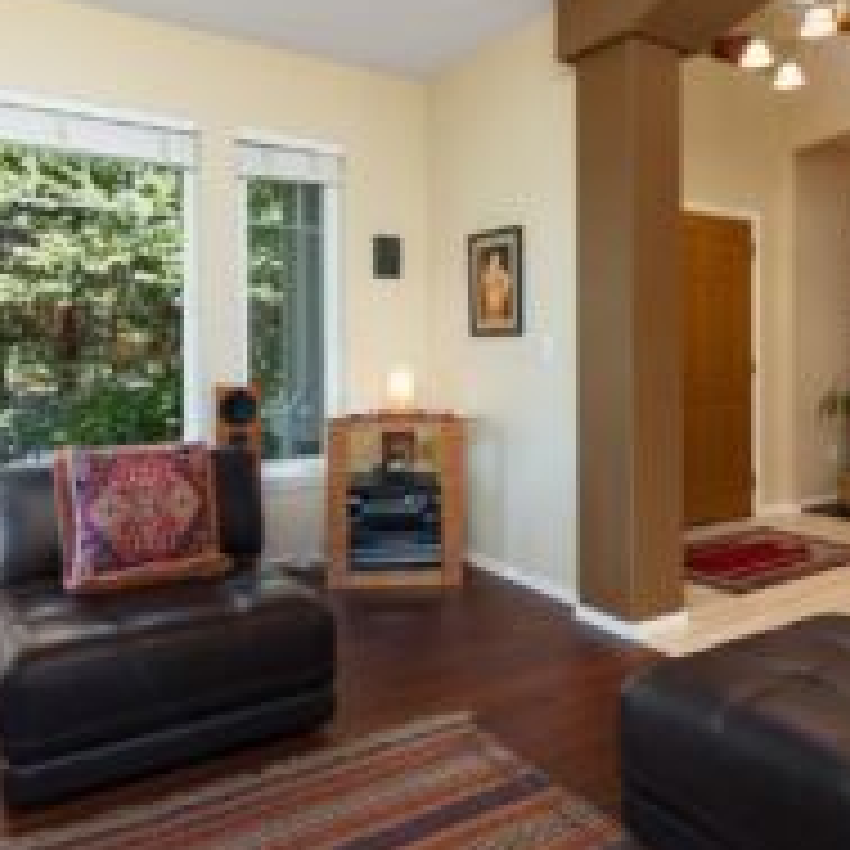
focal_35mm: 27
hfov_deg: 58.6
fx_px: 750
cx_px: 513
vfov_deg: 58.4
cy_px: 326
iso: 400
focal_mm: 10
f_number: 5.6
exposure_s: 1/125
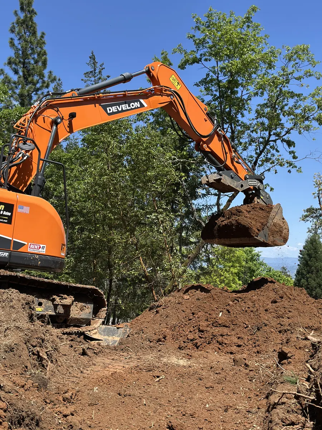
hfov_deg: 30.3
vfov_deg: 39.7
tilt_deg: +4.3
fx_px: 595
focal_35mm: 48
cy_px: 215
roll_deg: -2.3
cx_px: 161
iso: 100
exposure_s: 1/2732
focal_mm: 6.86
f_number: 1.78
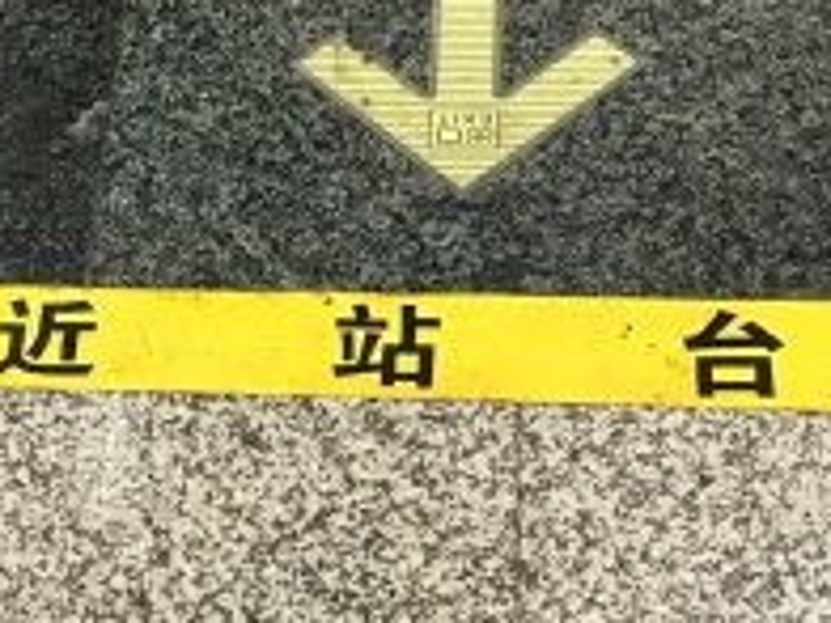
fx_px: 2401
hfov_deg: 19.1
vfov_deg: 14.8
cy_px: 316
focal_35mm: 100
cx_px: 8
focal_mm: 3.99
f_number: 1.8
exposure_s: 1/17
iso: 50
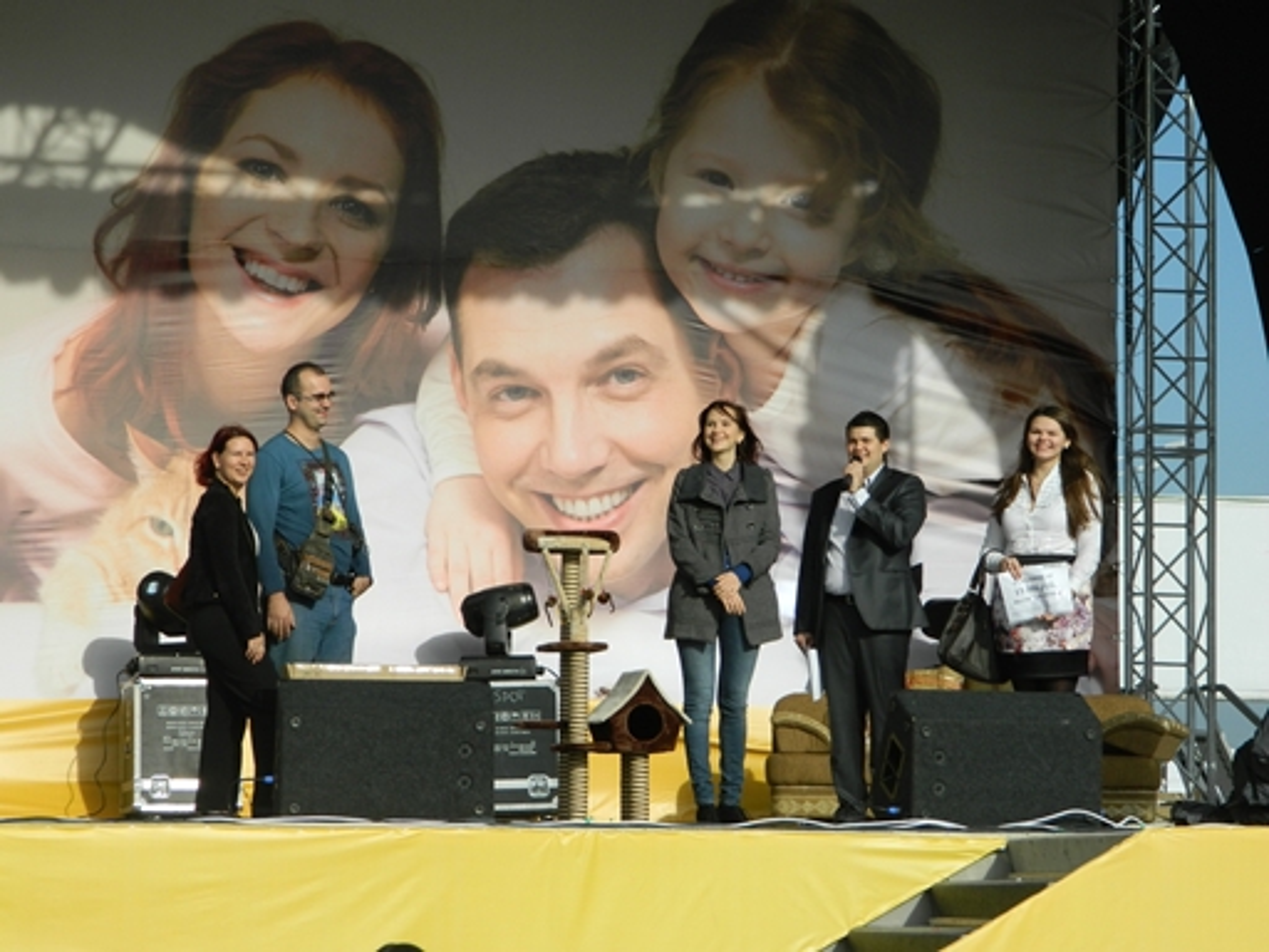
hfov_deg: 15.3
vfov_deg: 11.5
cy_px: 476
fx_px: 4729
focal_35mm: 129
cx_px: 634
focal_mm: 23.2
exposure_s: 1/640
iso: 80
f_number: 4.7
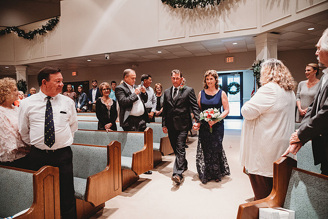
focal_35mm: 24
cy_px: 110
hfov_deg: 73.7
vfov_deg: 53.2
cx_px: 164
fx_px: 219
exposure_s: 1/125
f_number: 4
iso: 2000
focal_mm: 24
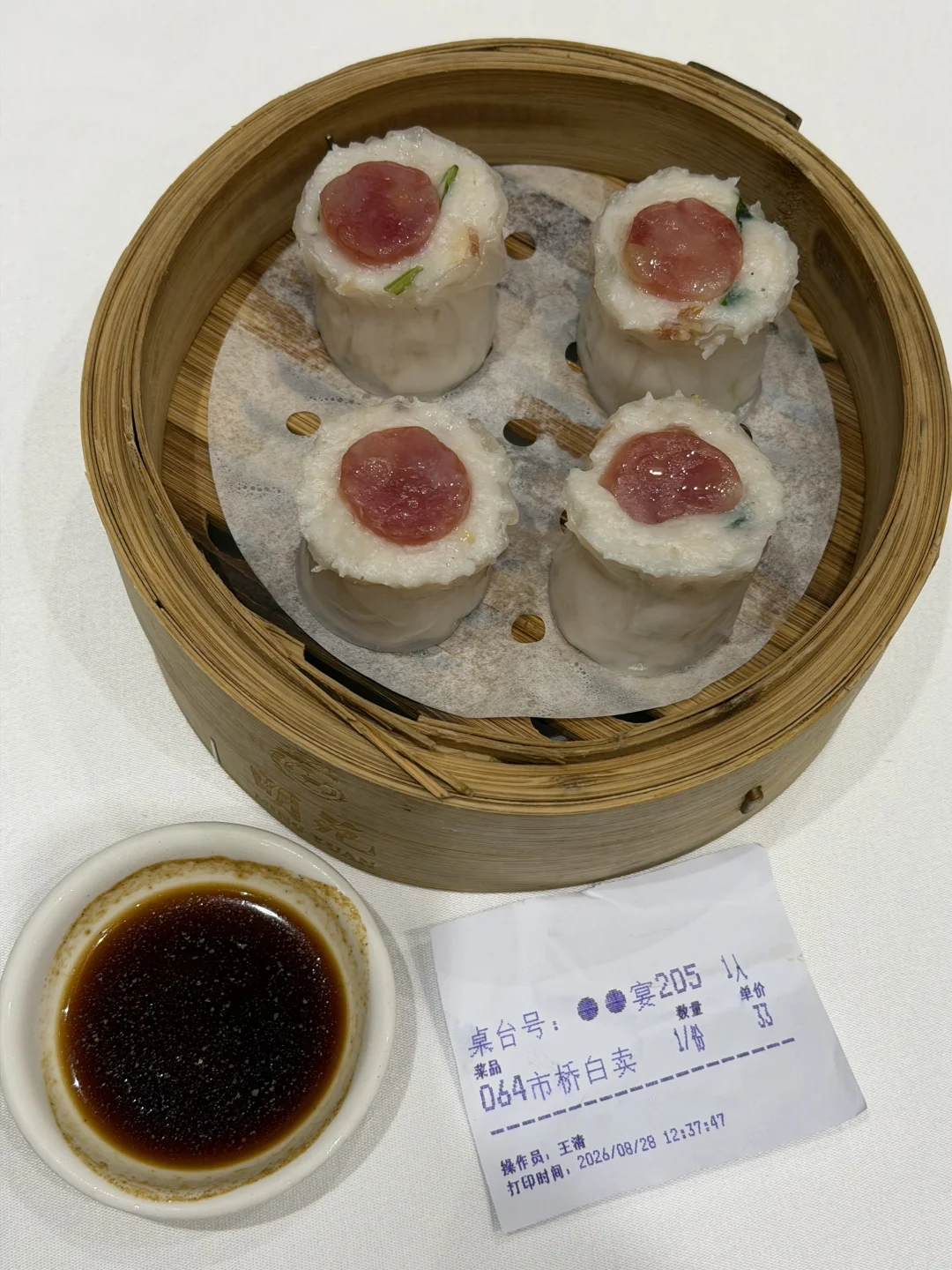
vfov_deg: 39.7
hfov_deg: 30.3
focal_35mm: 48
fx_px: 1760
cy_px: 635
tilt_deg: -69.1
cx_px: 476
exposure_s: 1/145
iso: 50
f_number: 1.78
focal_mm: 6.76
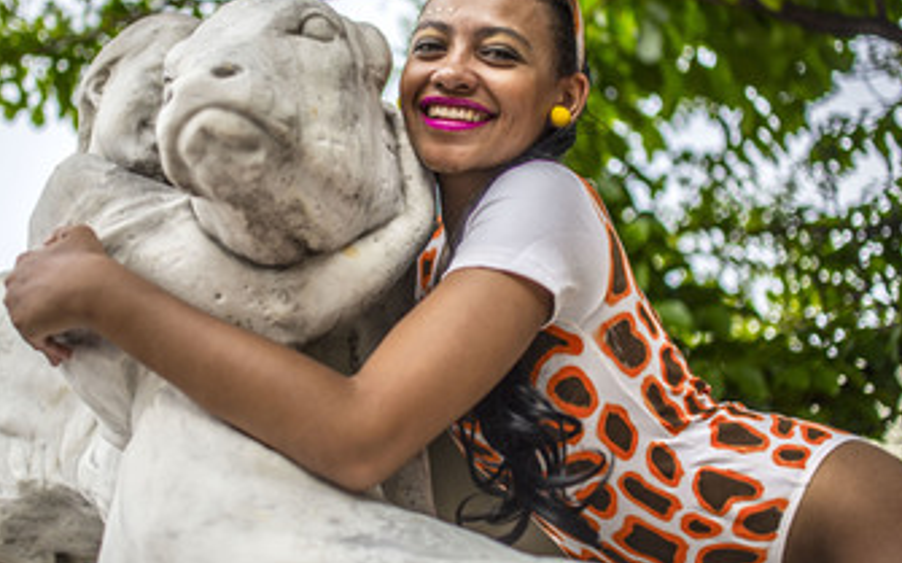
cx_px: 386
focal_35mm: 48
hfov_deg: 41.8
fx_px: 1179
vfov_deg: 26.8
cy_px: 237
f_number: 1.8
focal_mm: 35
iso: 200
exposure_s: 1/2500
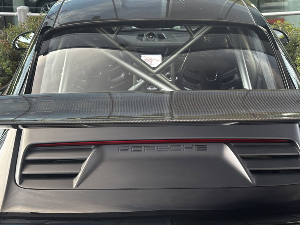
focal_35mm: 52
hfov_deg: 36.8
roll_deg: +0.3
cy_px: 112
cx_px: 150
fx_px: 451
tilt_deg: -17.8
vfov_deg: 28.0
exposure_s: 1/62
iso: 50
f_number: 1.6
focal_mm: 5.96
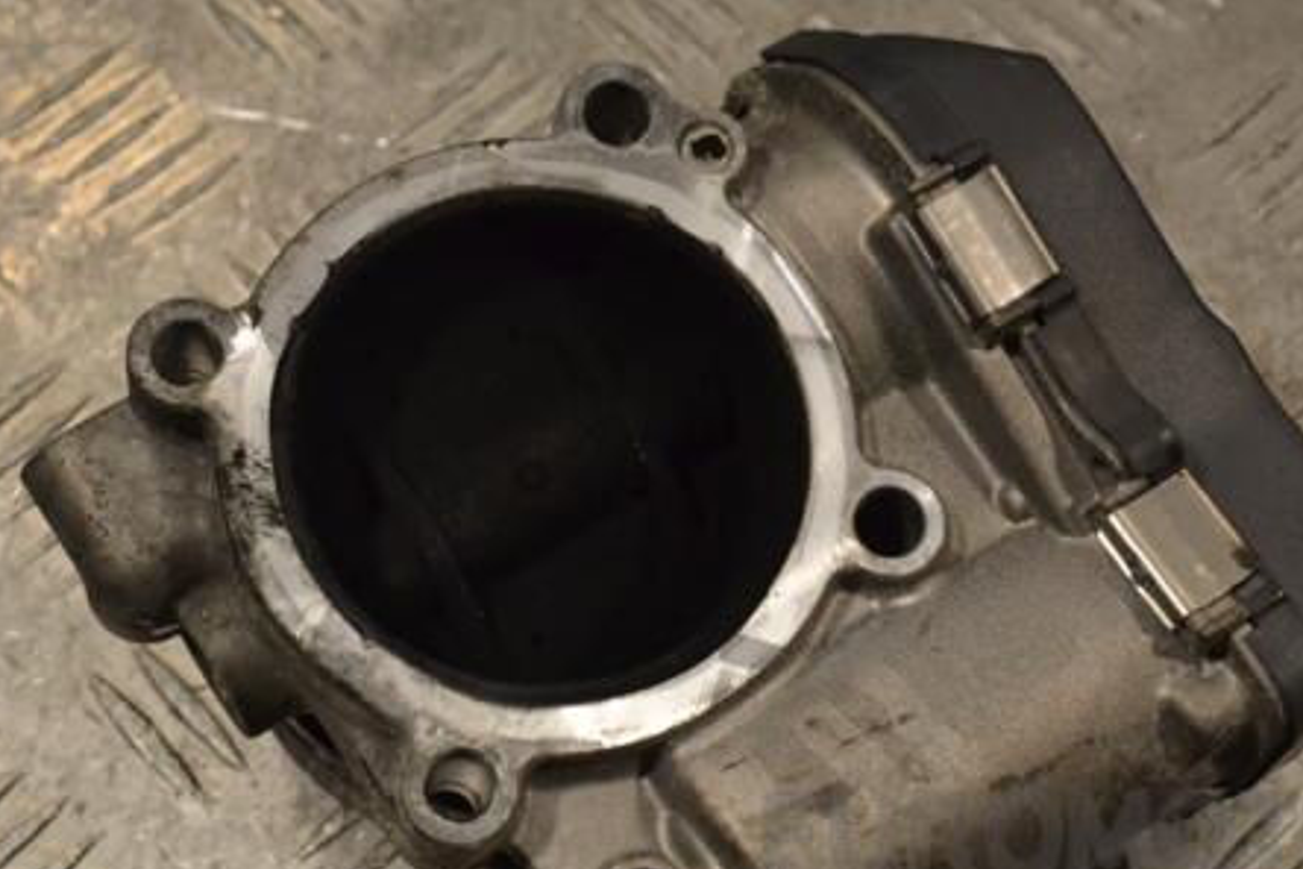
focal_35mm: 81
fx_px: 2932
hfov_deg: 25.1
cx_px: 707
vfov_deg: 16.9
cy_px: 443
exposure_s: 1/500
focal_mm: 40
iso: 3200
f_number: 11
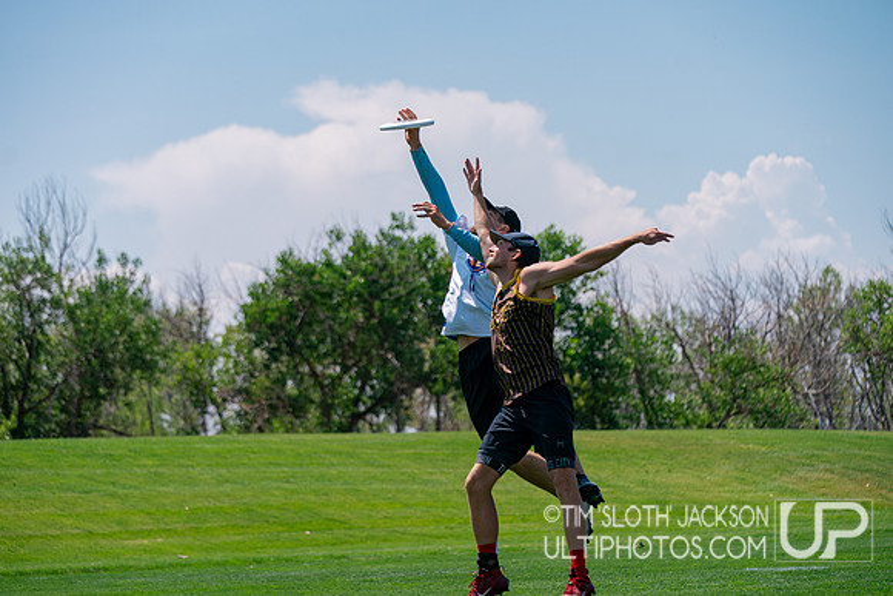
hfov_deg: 18.6
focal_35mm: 110
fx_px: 2729
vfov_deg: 12.5
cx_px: 446
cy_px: 298
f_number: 4
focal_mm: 110
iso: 640
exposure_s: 1/8000
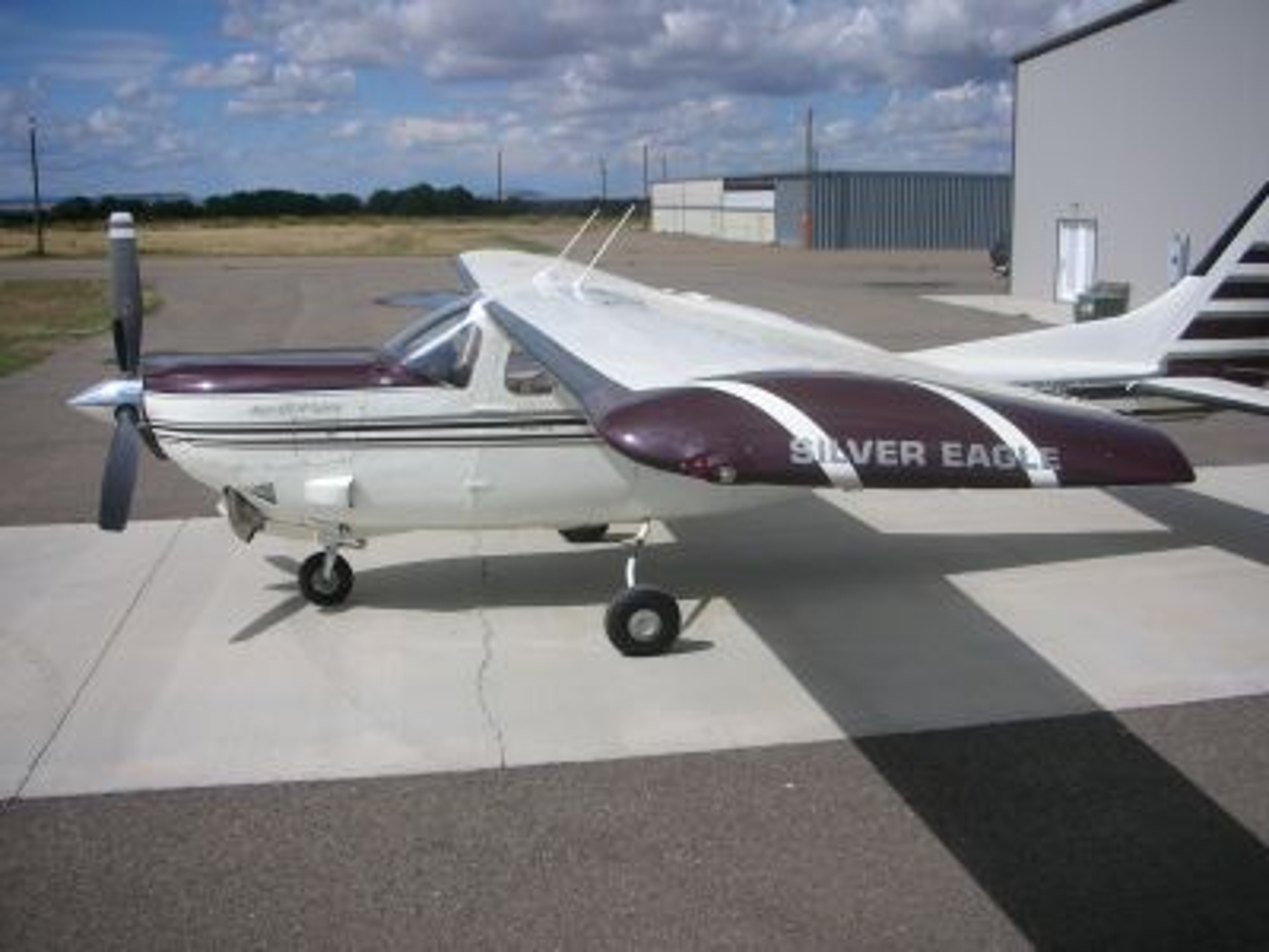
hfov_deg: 52.6
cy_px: 476
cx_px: 634
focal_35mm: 35
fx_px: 1283
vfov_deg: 40.7
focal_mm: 5.8
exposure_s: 1/205
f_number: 8.5
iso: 50
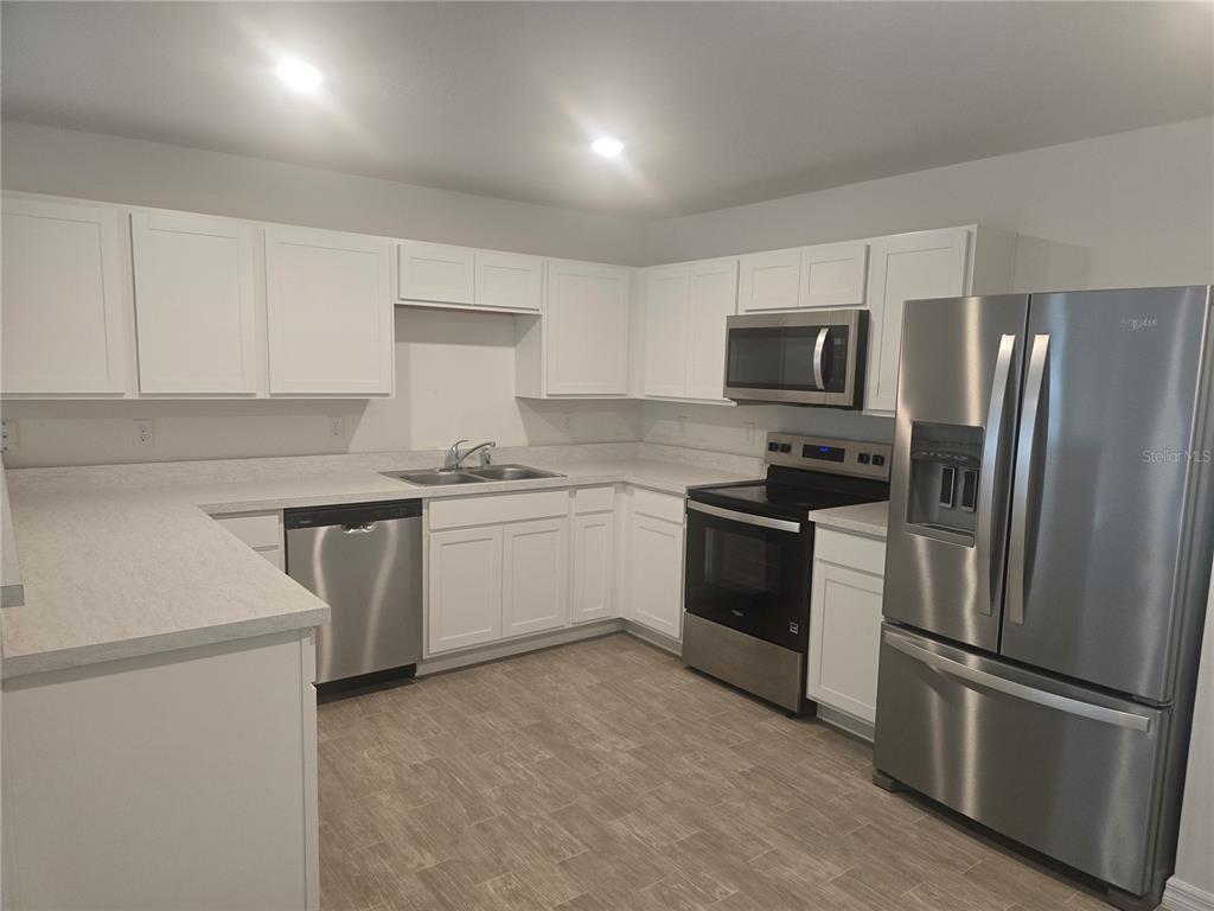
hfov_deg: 73.9
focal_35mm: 23
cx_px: 607
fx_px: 807
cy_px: 456
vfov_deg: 58.9
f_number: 1.7
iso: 250
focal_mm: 6.3
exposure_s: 1/120
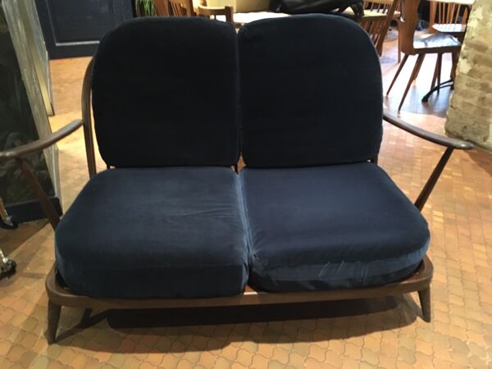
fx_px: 412
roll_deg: +0.5
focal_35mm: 29
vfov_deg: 48.2
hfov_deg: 61.7
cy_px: 184
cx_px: 246
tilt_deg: -30.2
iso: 500
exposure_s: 1/17
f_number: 2.2
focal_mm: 4.15
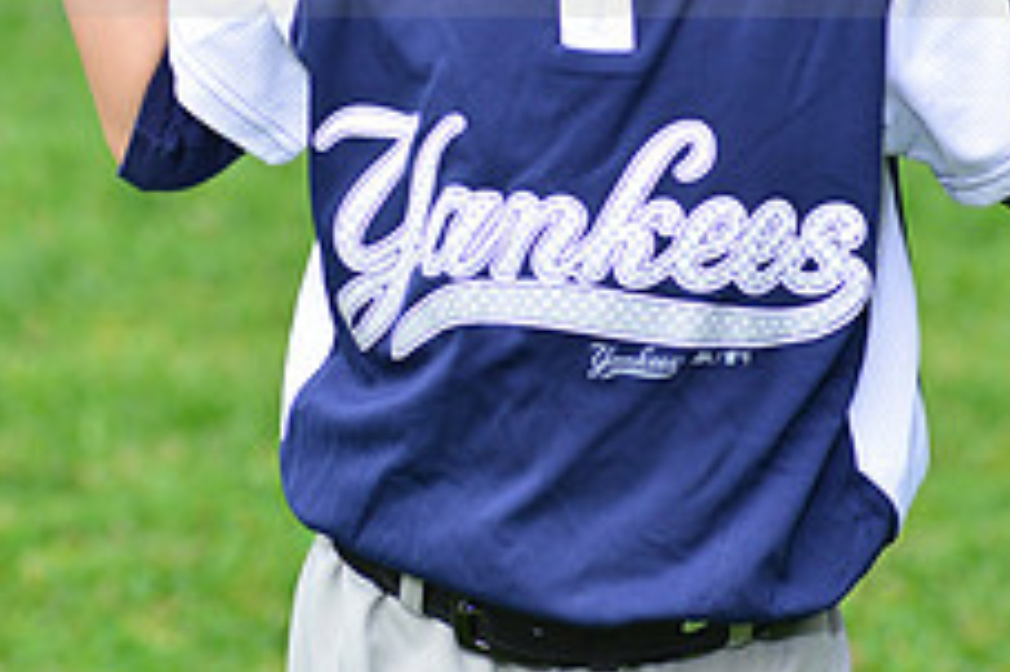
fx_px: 10401
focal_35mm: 371
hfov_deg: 5.6
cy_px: -113
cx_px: 685
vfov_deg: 3.7
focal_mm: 145
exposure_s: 1/200
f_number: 5.6
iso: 320
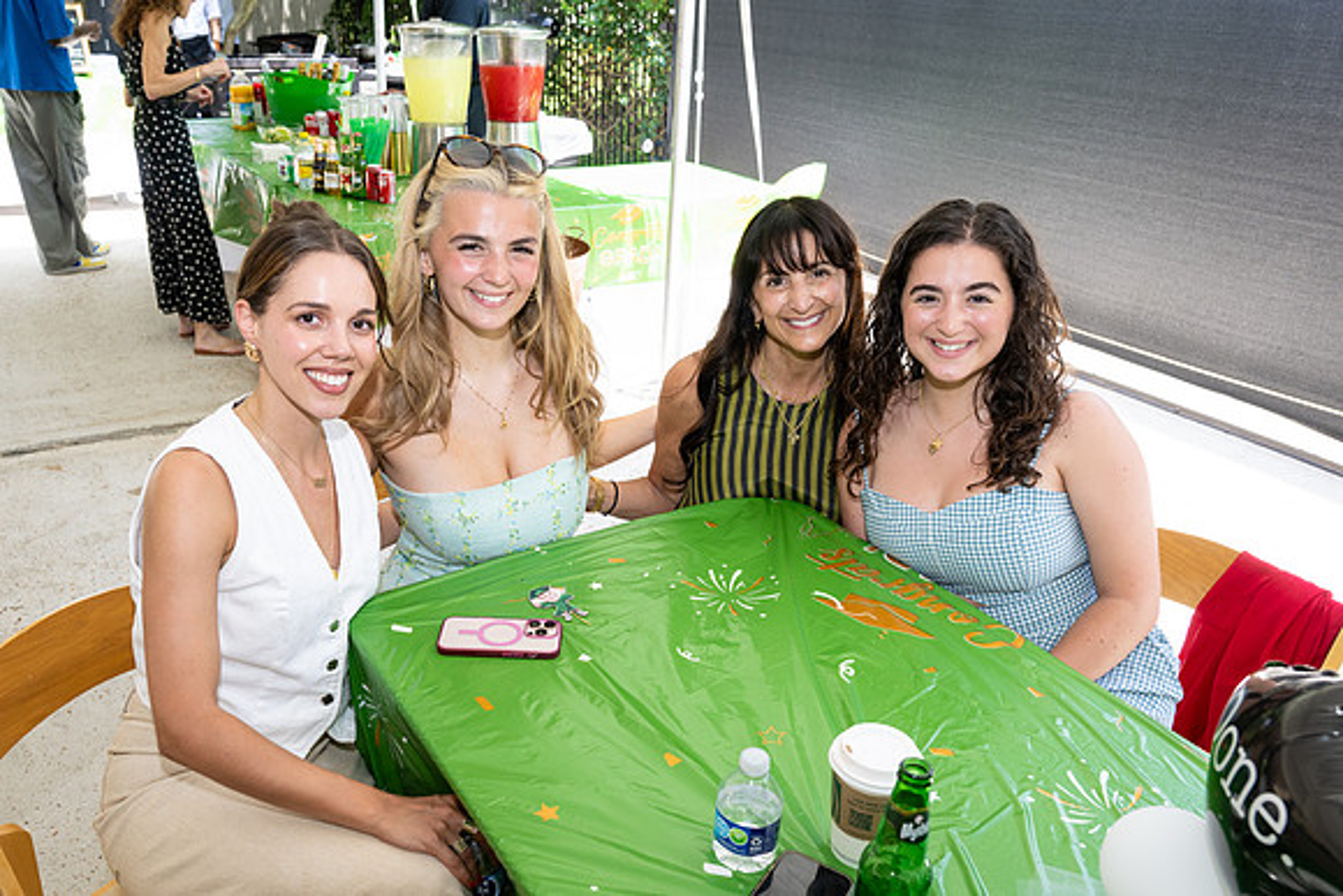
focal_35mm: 30
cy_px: 510
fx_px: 1133
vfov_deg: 43.1
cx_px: 602
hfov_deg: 61.2
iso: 400
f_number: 5.6
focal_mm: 26.5
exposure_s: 1/160
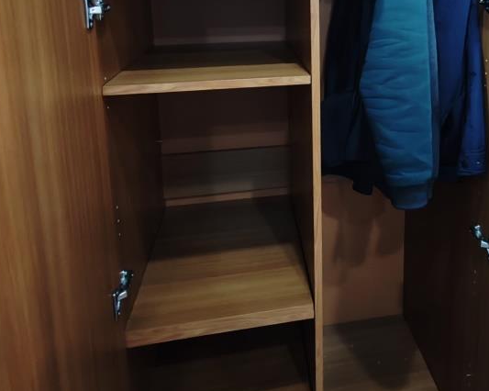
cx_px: 339
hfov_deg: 57.1
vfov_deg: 44.7
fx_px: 434
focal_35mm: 30
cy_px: 50
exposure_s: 1/25
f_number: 2.2
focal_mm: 1.96
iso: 1000
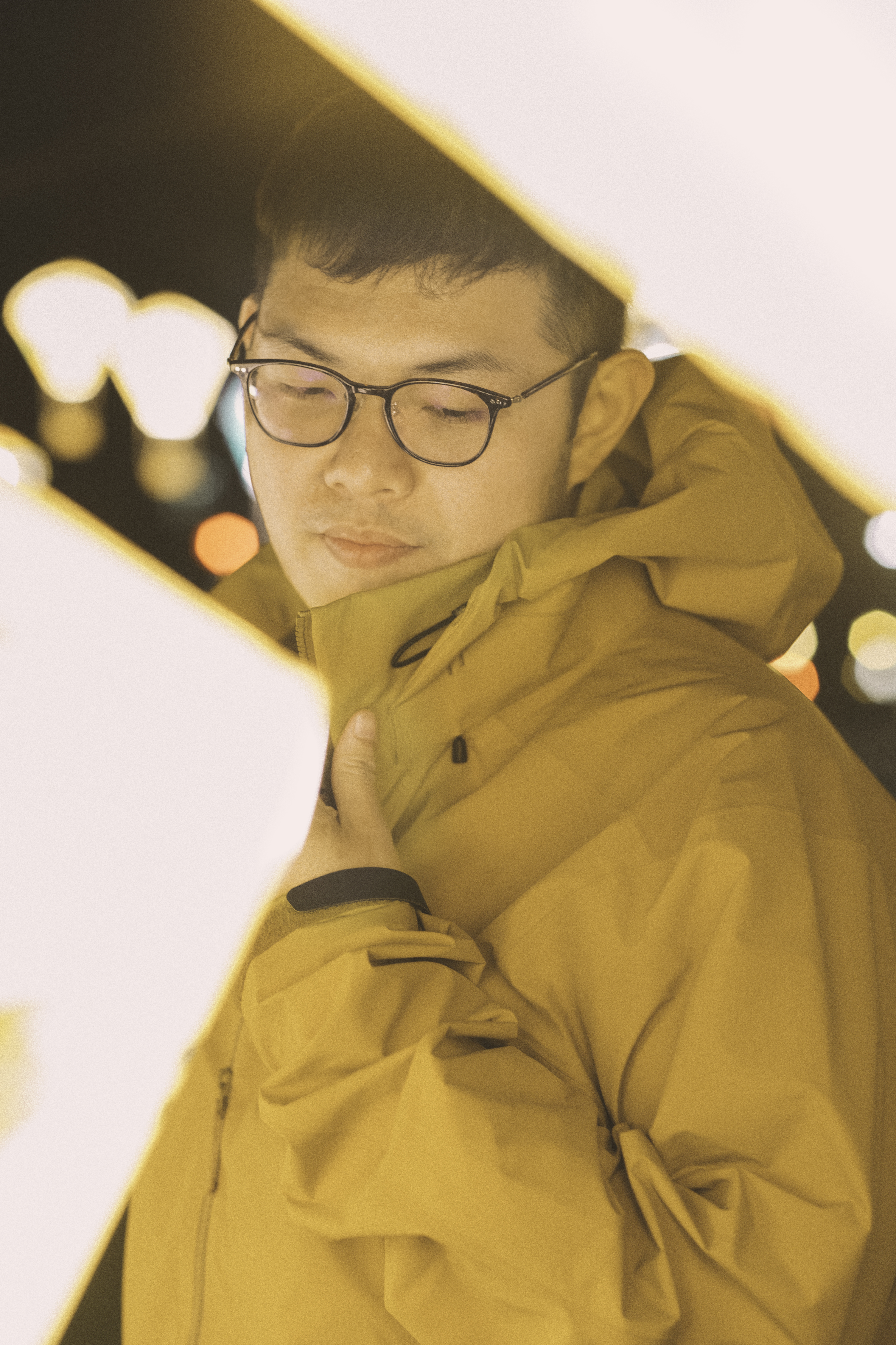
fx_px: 3136
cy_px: 672
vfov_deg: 24.2
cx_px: 448
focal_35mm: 84
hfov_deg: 16.3
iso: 3200
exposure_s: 1/60
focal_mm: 56
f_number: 2.2
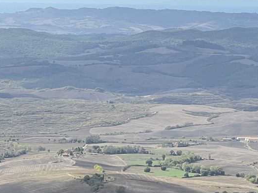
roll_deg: -0.8
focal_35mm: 235
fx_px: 1752
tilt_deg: -6.9
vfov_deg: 6.3
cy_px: 194
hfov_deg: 8.4
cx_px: 273
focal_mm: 9
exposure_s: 1/853
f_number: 2.8
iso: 32
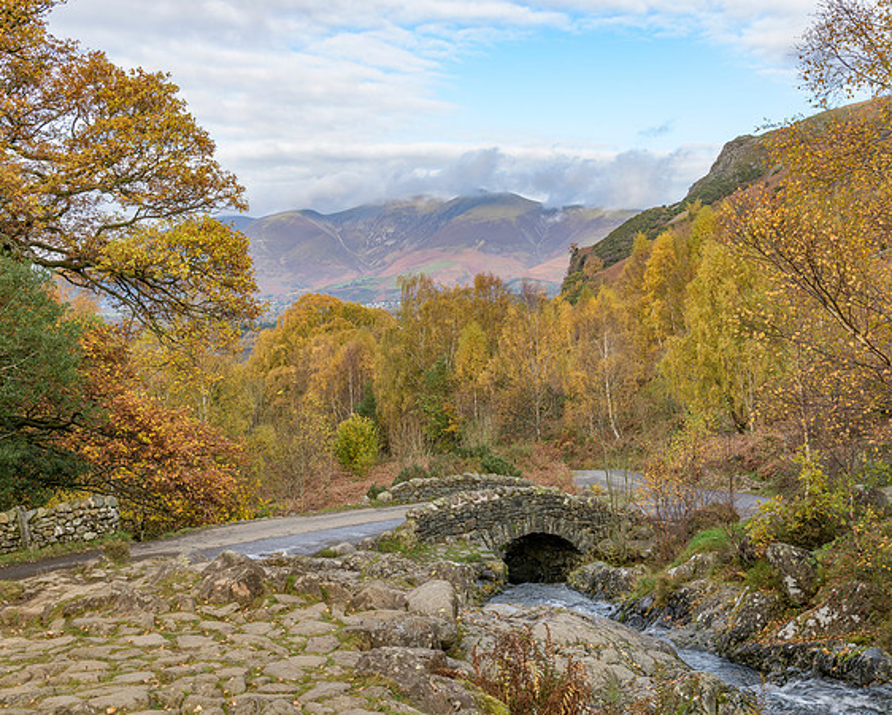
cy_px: 358
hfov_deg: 40.9
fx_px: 1190
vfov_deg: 33.4
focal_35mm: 45
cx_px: 536
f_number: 13
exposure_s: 1/25
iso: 64
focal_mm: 40
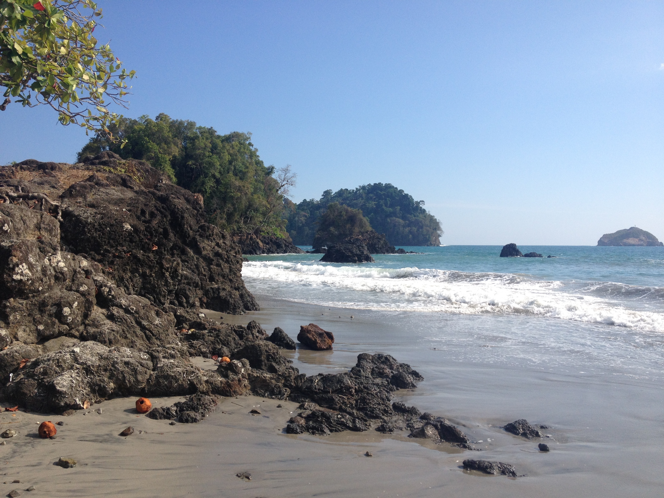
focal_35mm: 35
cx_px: 332
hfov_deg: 52.6
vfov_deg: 40.7
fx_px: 671
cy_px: 249
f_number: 2.4
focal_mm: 4.28
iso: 50
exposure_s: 1/2123
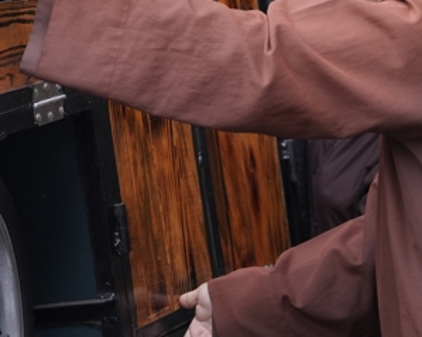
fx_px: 2597
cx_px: 238
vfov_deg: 7.4
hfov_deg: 9.3
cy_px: -100
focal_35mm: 208
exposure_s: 1/800
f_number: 2.8
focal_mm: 68
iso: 500
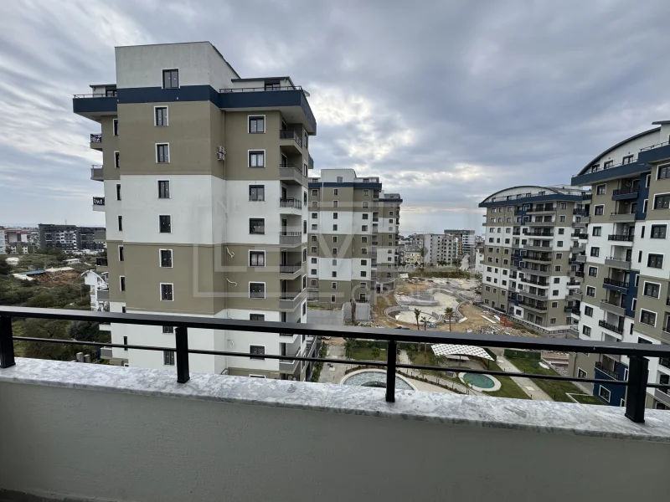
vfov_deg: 85.7
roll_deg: -1.1
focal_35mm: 14
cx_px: 335
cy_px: 251
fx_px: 271
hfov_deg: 102.1
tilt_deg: -5.2
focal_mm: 2.22
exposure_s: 1/1063
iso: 50
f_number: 2.2
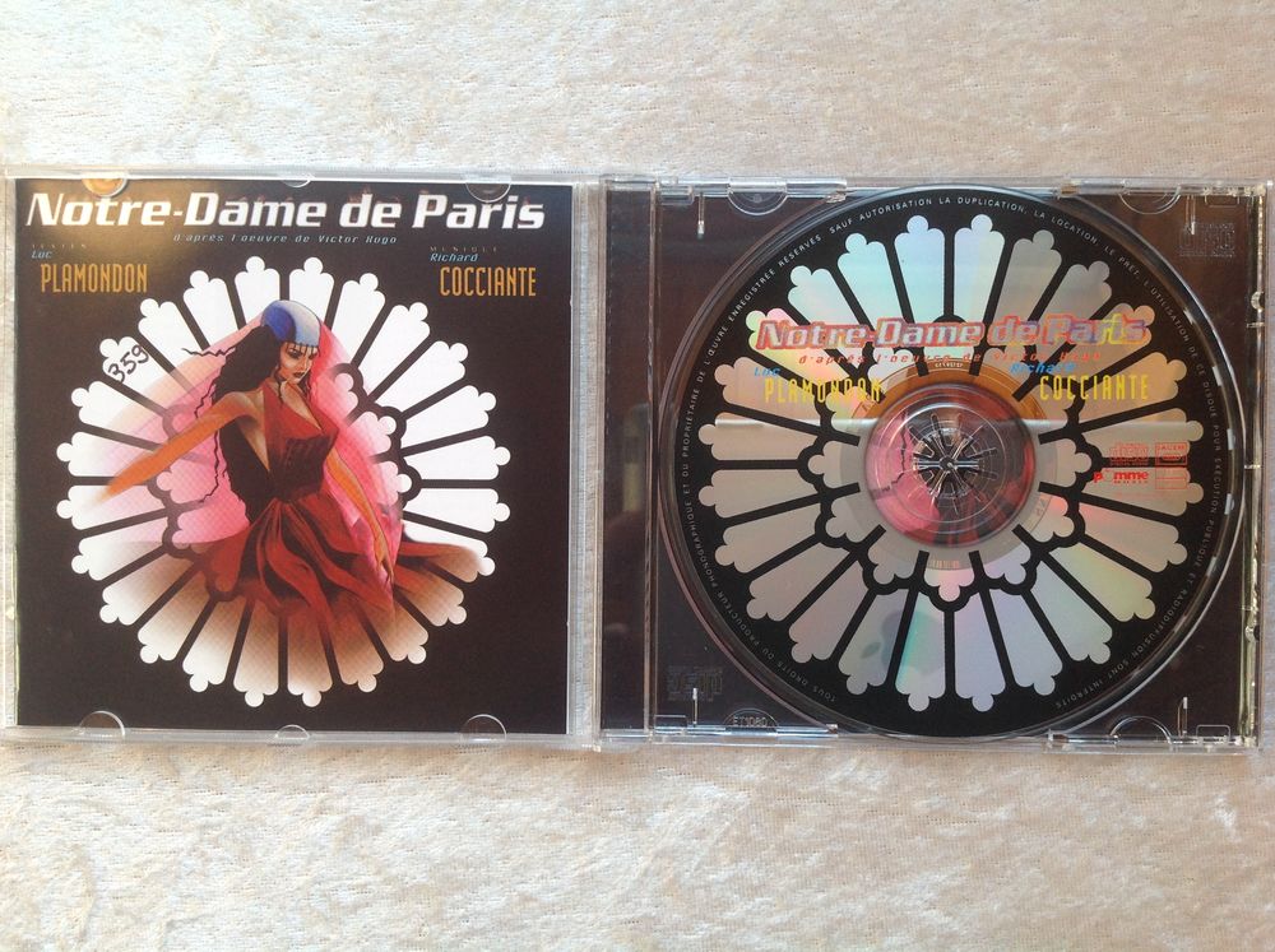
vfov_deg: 40.6
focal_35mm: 35
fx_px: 1287
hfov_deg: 52.7
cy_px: 476
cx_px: 638
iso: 80
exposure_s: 1/120
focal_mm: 4.28
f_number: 2.4
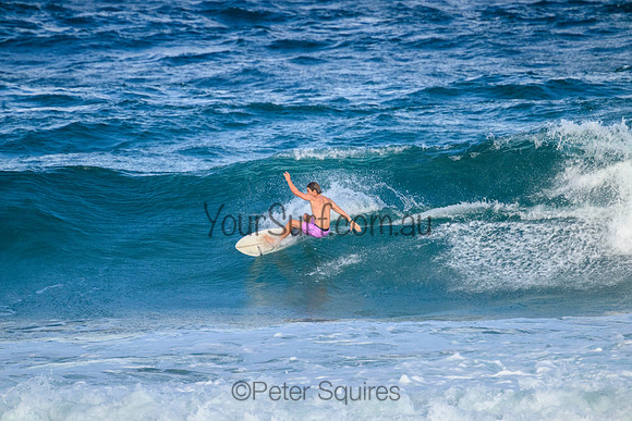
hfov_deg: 2.6
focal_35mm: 800
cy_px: 210
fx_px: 14047
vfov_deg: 1.7
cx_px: 316
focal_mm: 800
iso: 2200
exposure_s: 1/1600
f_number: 11
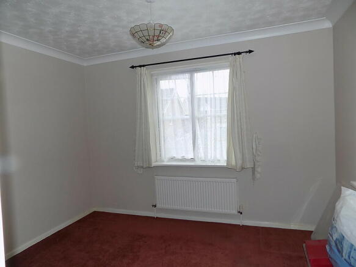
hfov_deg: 73.9
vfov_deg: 58.9
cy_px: 134
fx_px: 236
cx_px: 178
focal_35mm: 23
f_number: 3.1
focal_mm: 4
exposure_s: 1/125
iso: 80
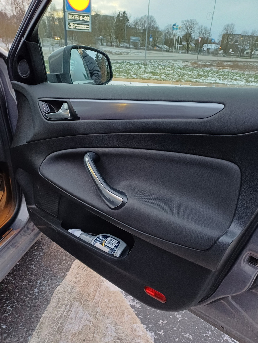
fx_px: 258
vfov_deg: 67.3
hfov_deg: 53.1
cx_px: 130
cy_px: 176
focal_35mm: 26
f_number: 1.8
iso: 400
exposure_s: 1/25
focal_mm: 4.65
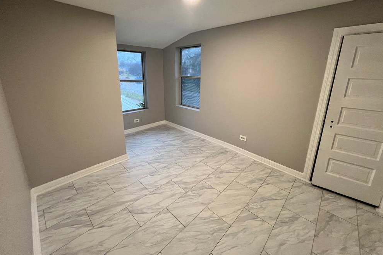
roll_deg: -0.7
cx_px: 195
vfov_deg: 80.7
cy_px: 110
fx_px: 149
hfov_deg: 104.3
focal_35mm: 14
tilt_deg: -14.2
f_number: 1.8
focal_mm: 1.57
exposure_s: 1/57
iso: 250
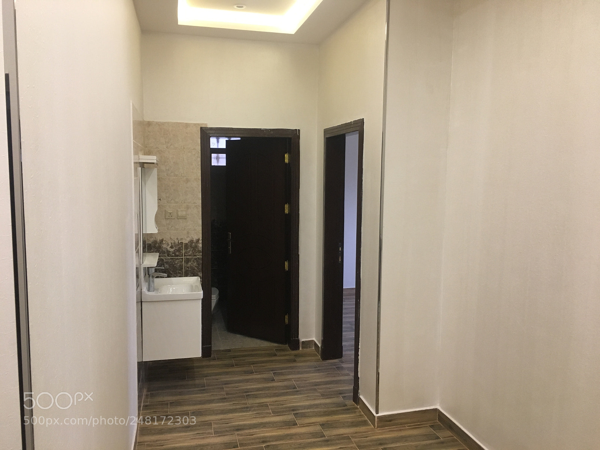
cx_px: 300
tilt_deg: -5.9
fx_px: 503
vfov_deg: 48.2
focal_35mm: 29
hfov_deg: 61.7
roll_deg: -1.1
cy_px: 225
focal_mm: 4.15
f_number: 2.2
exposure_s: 1/30
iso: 100
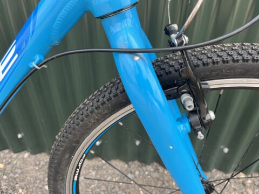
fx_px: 195
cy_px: 97
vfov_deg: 53.1
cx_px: 130
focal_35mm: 26
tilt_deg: -36.3
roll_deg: -1.1
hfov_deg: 67.3
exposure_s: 1/508
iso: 50
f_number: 1.6
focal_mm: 5.1
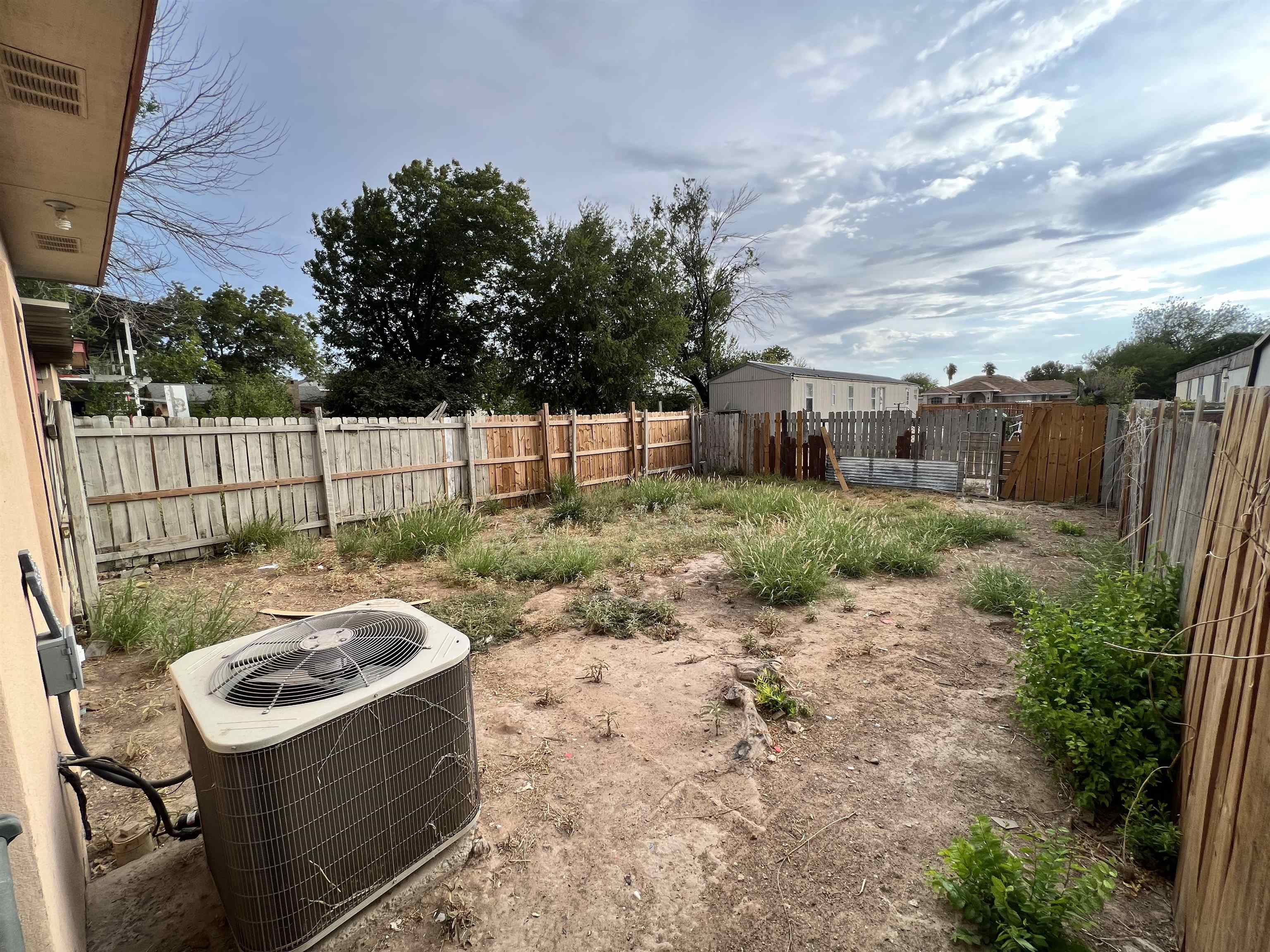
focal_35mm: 13
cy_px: 476
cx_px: 635
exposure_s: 1/494
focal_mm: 1.57
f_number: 1.8
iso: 32
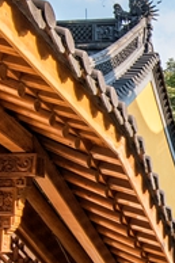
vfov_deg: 25.7
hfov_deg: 15.4
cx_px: 297
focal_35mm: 78
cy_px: 195
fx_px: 570
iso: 200
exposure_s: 1/100
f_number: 13
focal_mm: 14
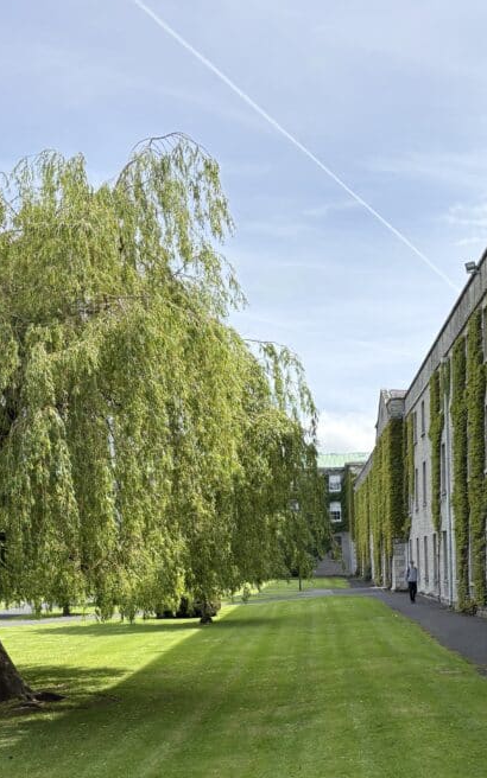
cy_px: 531
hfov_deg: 29.7
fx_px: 913
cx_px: 316
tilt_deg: +2.5
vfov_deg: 45.4
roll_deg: +1.3
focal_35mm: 43
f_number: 1.6
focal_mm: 5.96
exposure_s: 1/2364
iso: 50
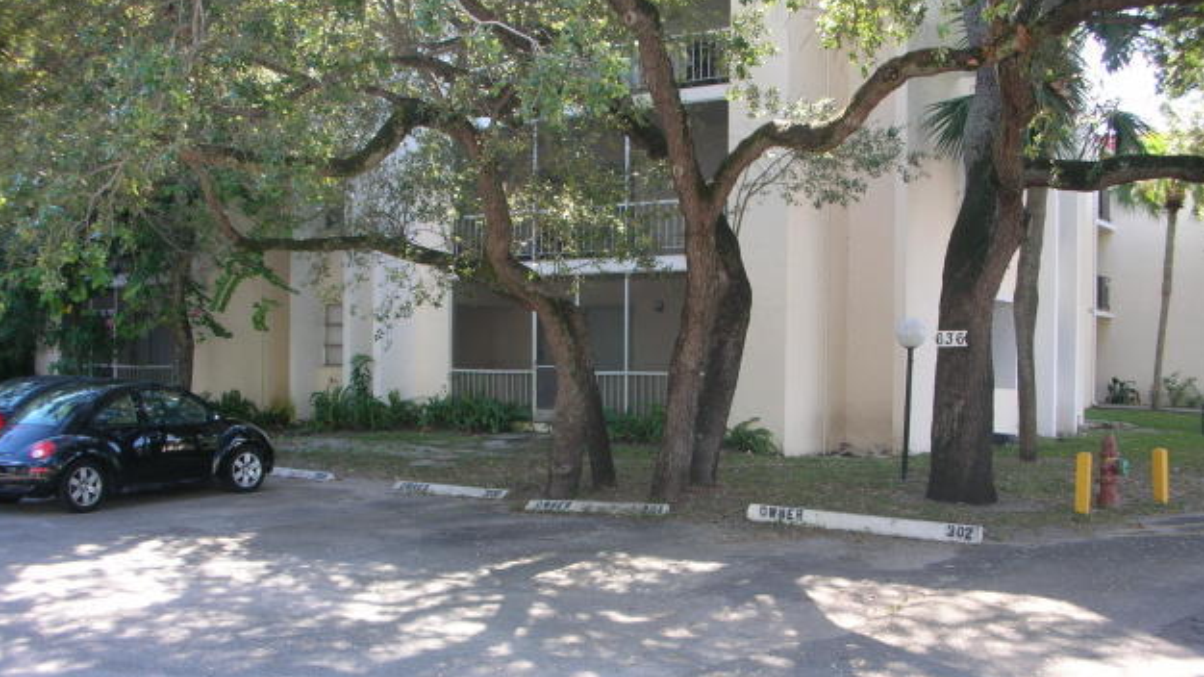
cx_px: 600
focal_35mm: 39
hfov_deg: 51.6
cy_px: 375
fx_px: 1245
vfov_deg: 30.4
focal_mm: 5.8
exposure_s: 1/64
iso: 50
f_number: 3
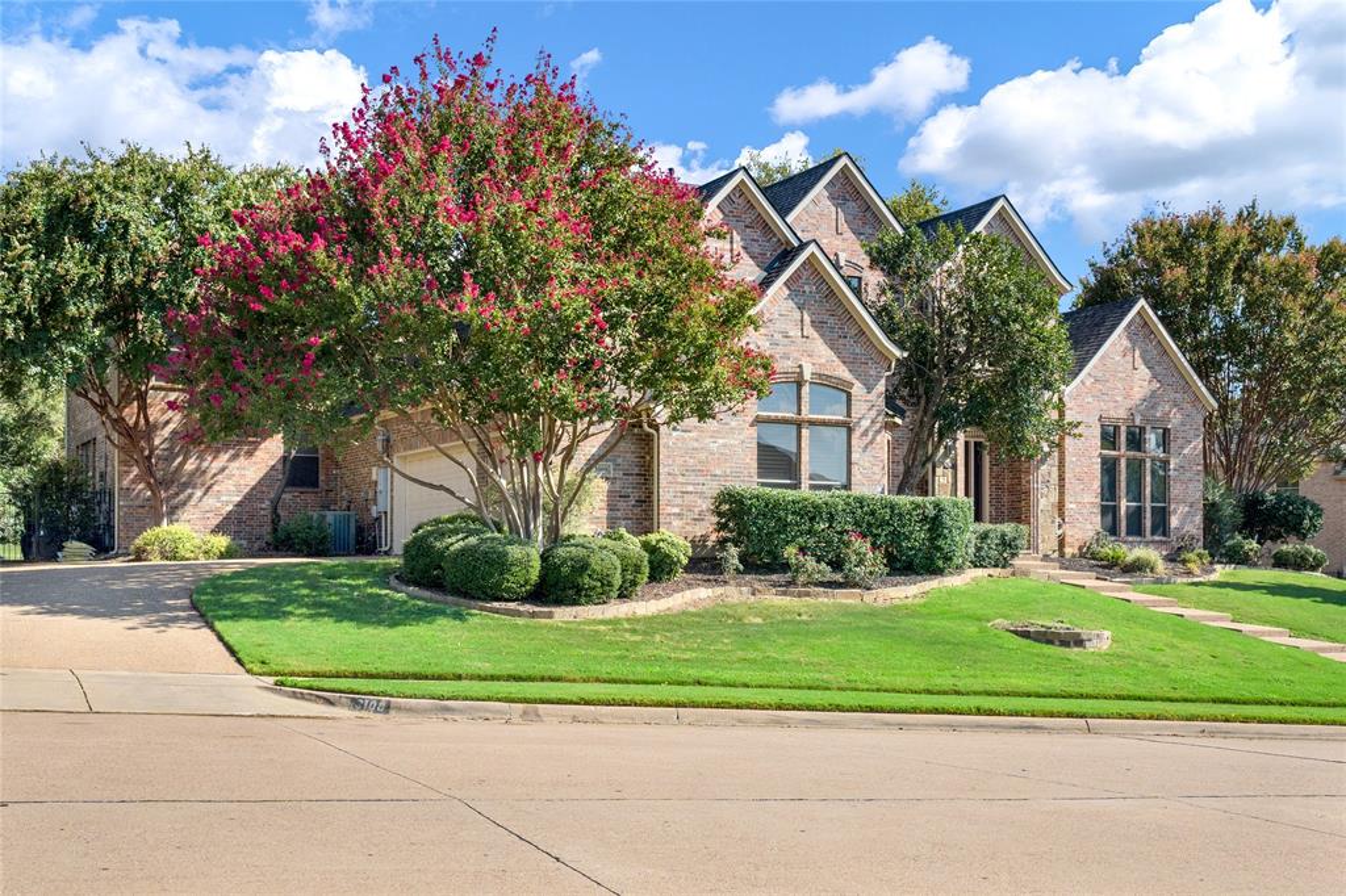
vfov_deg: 31.2
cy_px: 448
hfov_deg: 45.4
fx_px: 1607
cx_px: 673
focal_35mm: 43
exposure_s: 1/400
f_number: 8
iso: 320
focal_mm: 29
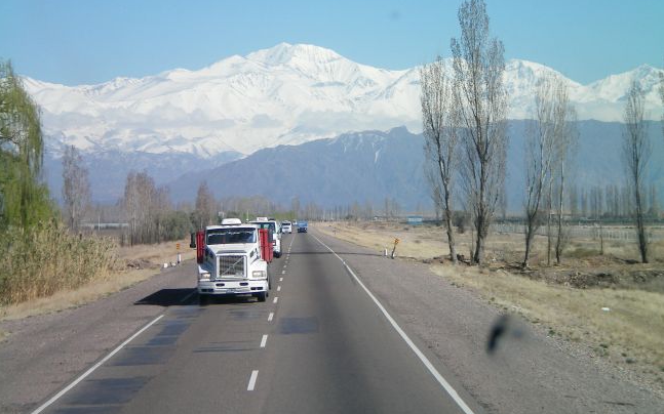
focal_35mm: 122
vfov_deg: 10.7
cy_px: 182
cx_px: 331
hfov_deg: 17.1
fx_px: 2207
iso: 64
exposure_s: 1/320
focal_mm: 18.9
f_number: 5.9
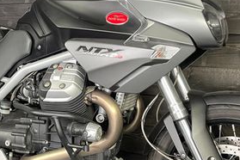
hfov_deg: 31.9
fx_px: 413
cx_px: 65
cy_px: 71
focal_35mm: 62
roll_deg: -0.6
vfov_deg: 21.9
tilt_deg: -5.5
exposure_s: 1/50
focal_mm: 4.2
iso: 250
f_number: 1.6
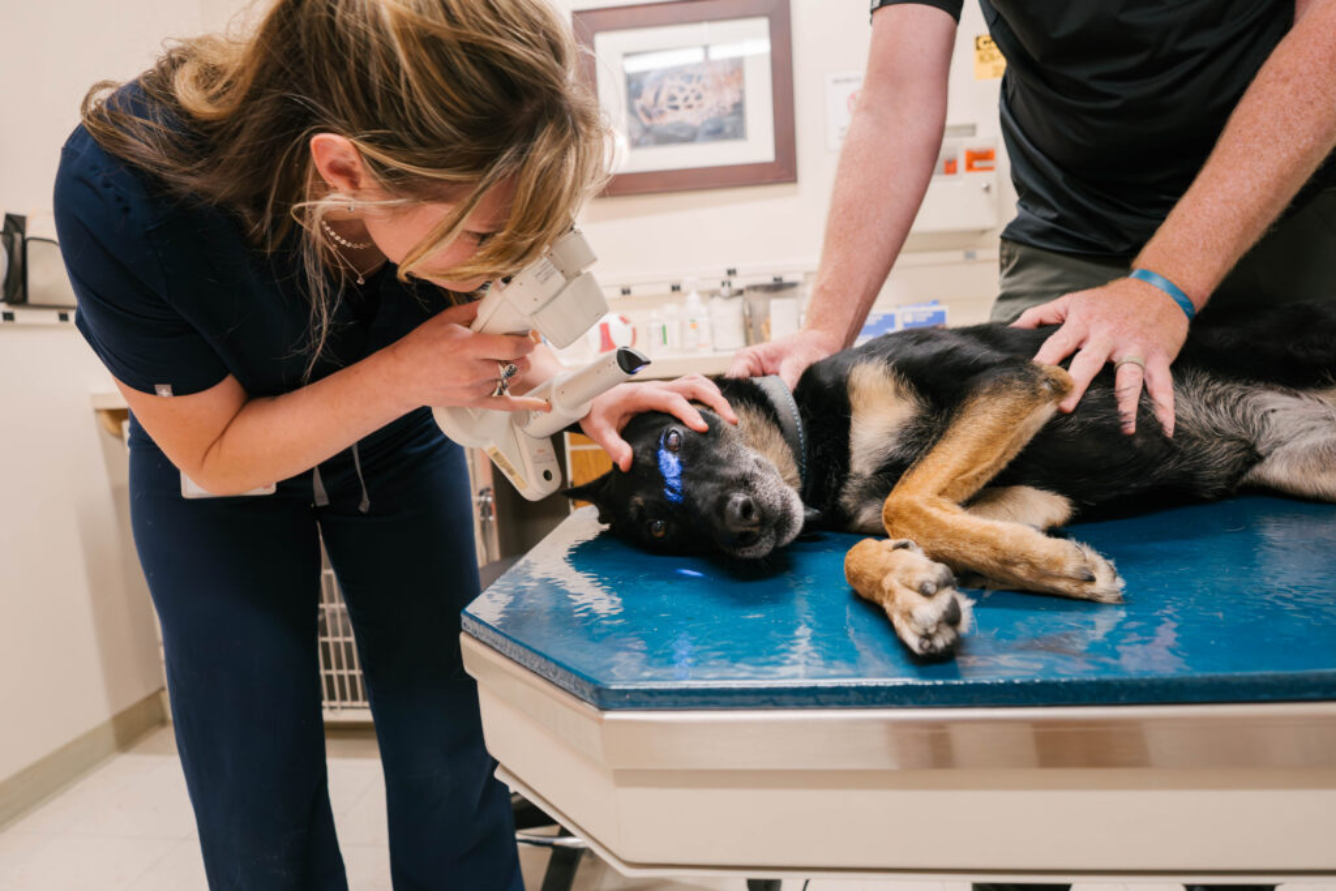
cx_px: 668
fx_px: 813
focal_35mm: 22
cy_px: 446
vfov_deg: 57.5
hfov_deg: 78.8
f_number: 2.8
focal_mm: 14.6
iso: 800
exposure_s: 1/100
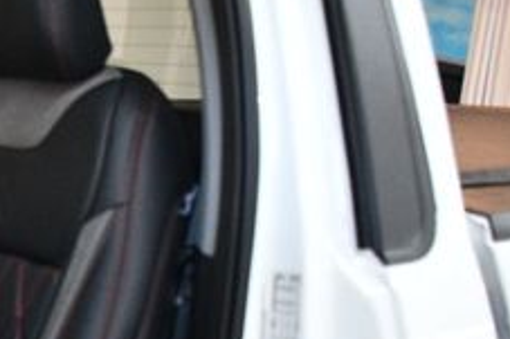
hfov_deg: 23.1
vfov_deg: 17.5
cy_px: 348
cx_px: -182
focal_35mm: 76
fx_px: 1076
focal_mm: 18
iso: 3200
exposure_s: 1/125
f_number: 3.5
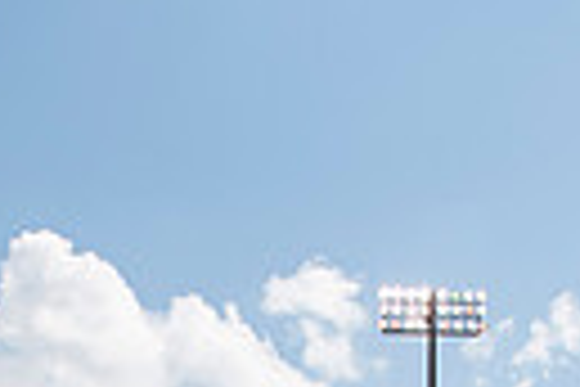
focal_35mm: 108
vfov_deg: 11.1
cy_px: 862
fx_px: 1740
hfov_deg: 18.9
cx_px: 234
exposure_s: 1/1600
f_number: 5.6
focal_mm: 24
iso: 200
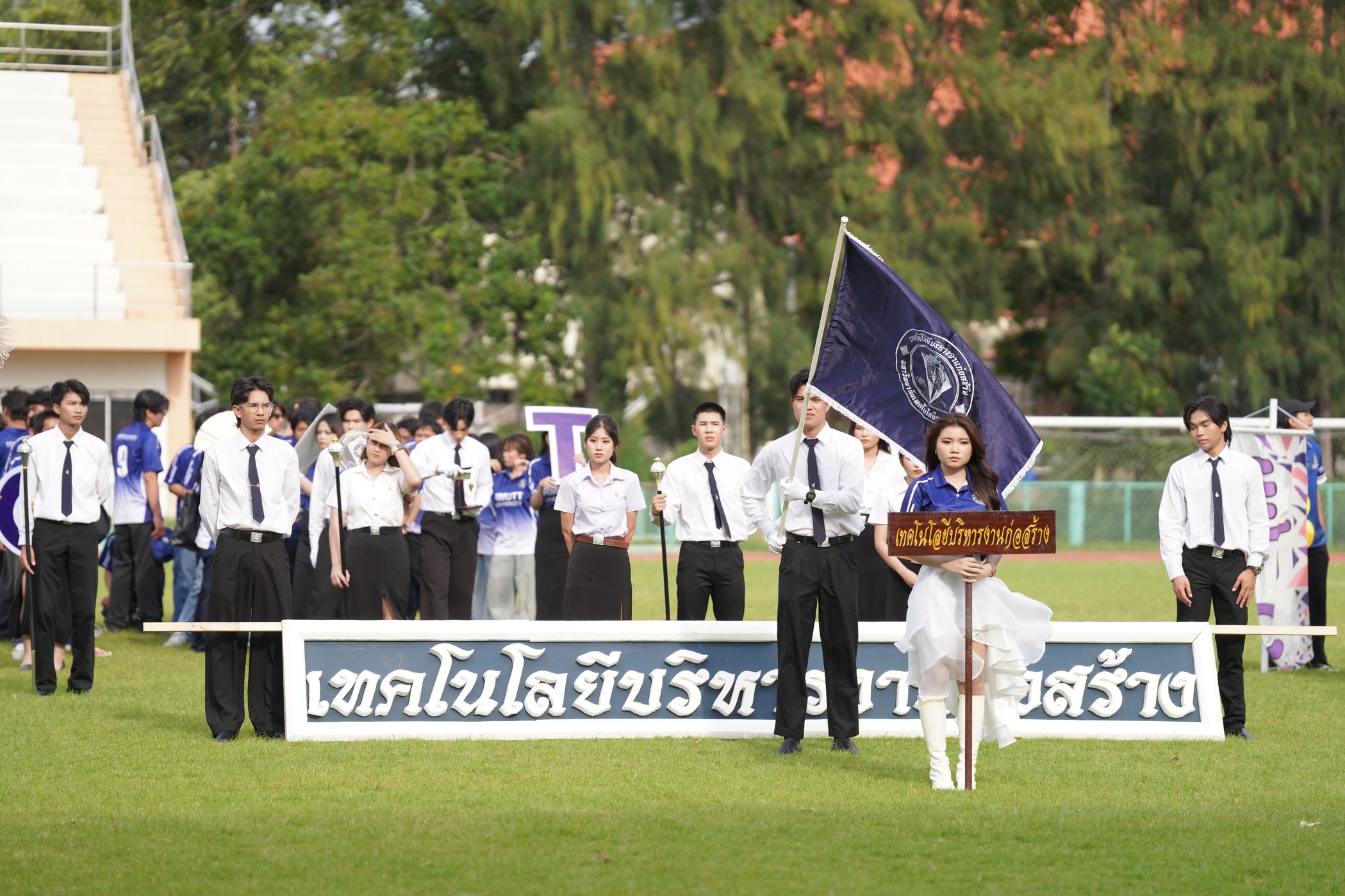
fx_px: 5491
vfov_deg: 9.3
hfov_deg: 14.0
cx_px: 672
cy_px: 448
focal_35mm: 147
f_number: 2.8
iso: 500
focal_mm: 147
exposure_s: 1/4000
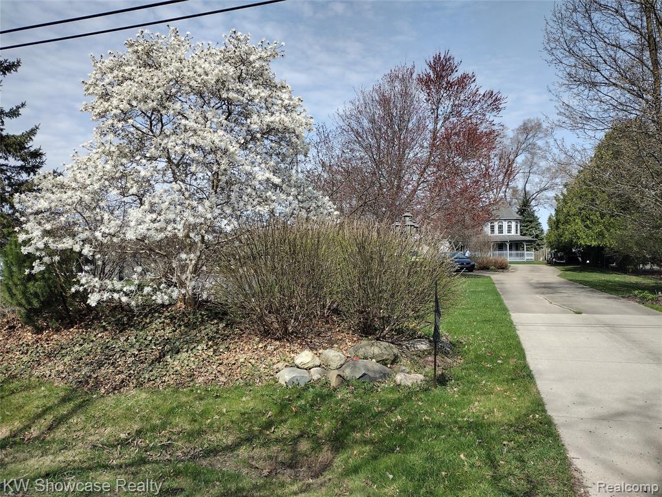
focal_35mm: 27
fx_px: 516
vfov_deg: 51.4
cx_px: 331
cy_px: 248
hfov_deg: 65.3
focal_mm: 4.71
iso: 100
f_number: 1.7
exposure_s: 1/2247
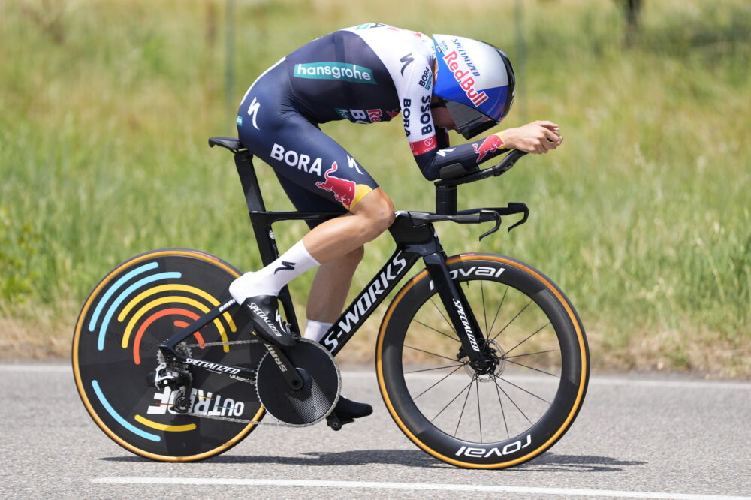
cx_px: 376
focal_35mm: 200
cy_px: 250
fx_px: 4171
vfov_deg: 6.9
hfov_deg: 10.3
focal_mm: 200
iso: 250
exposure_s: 1/4000
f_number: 2.8
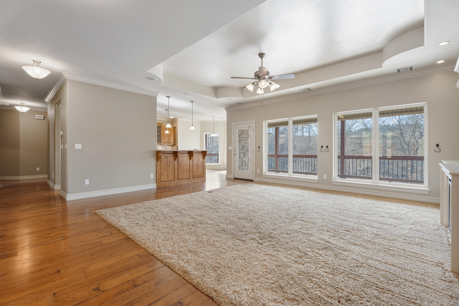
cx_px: 230
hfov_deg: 96.7
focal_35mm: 16
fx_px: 204
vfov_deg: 73.8
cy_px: 153
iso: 160
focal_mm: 16
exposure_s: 1/500
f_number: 8
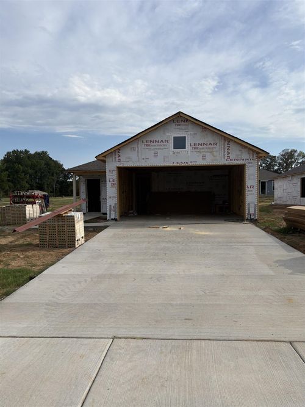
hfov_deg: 53.0
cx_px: 152
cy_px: 204
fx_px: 306
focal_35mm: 26
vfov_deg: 67.3
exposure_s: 1/4950
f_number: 1.6
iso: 50
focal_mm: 5.96
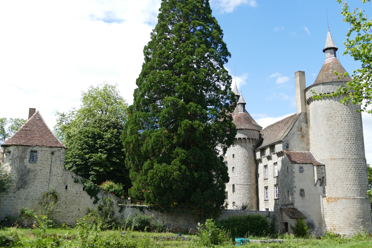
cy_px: 124
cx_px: 186
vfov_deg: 32.6
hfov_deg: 47.4
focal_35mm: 41
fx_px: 424
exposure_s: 1/1000
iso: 125
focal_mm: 15.02
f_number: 3.2
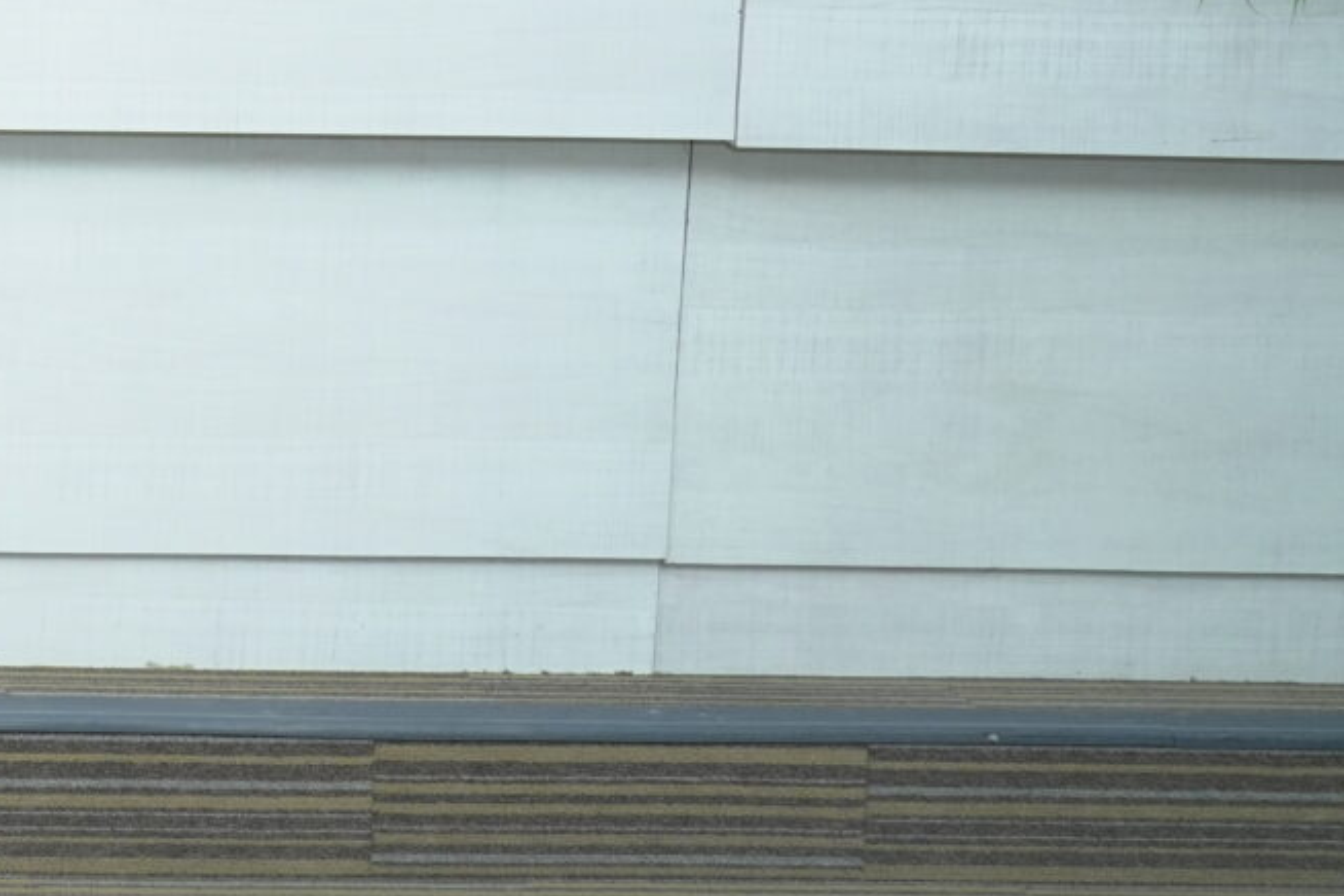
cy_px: -571
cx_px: -1112
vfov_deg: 13.4
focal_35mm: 94
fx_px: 3509
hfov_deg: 17.4
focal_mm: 24
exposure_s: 1/125
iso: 1000
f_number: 5.6
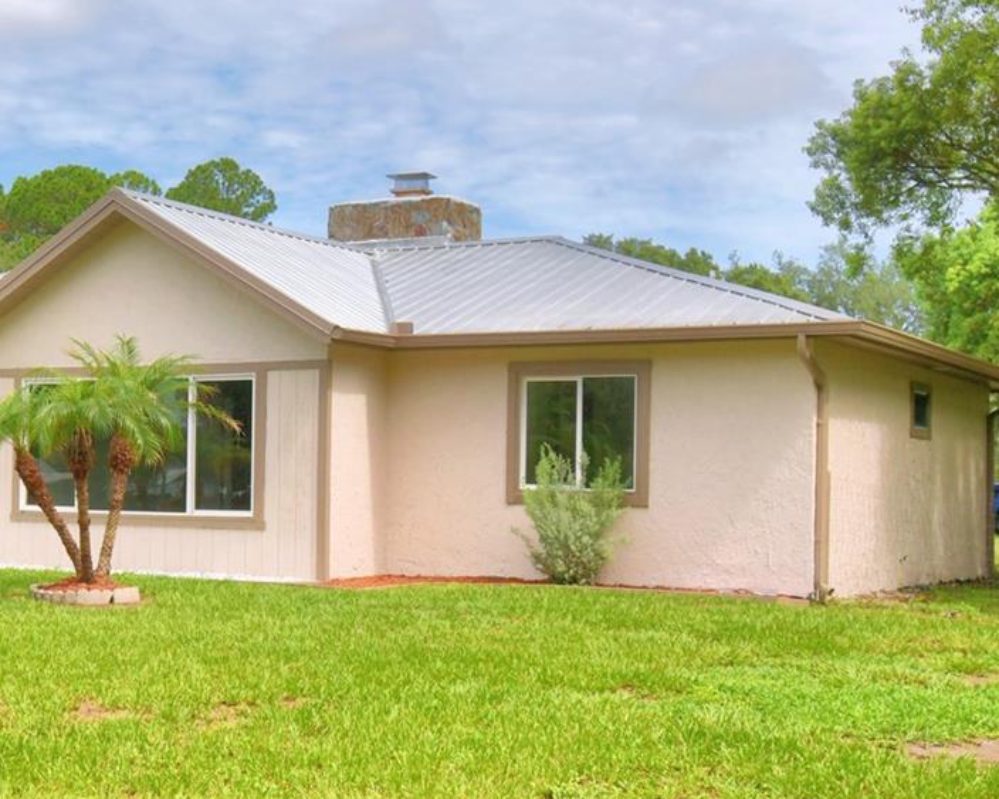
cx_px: 159
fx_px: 1892
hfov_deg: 28.7
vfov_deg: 23.8
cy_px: 436
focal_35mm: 64
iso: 100
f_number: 5.6
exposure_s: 1/800
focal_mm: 20
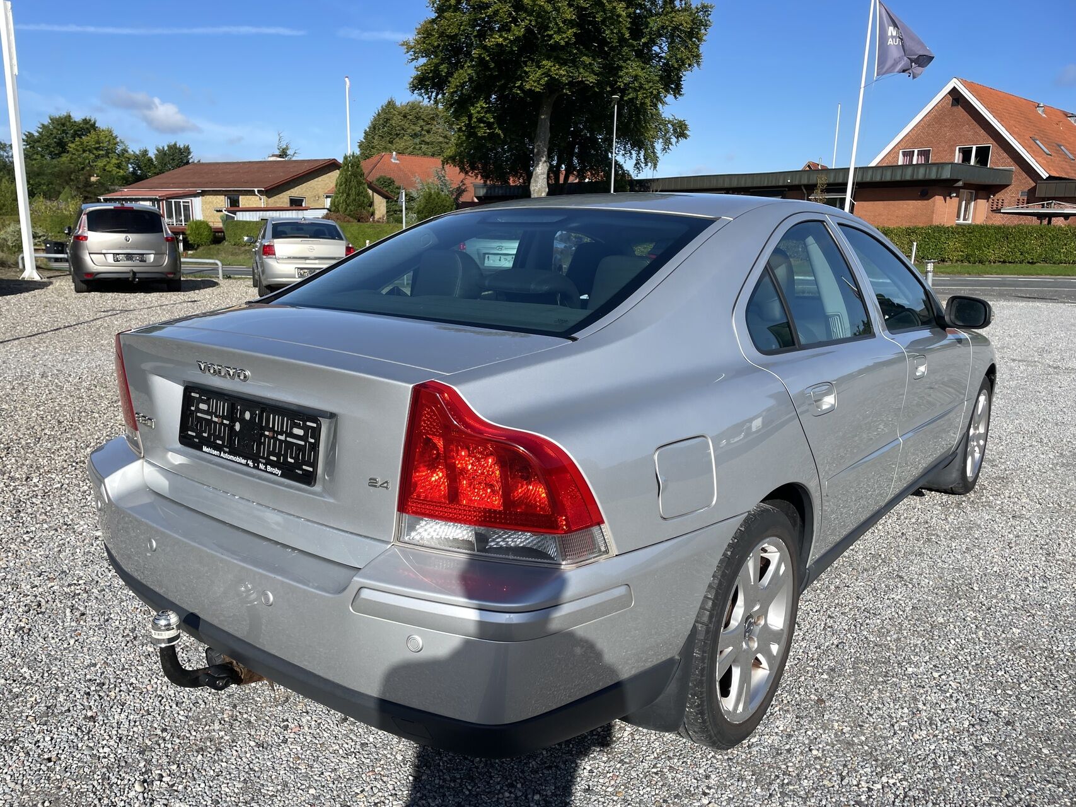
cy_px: 404
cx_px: 538
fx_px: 808
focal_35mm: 26
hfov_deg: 67.3
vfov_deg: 53.1
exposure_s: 1/3861
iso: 32
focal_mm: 4.2
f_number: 1.6
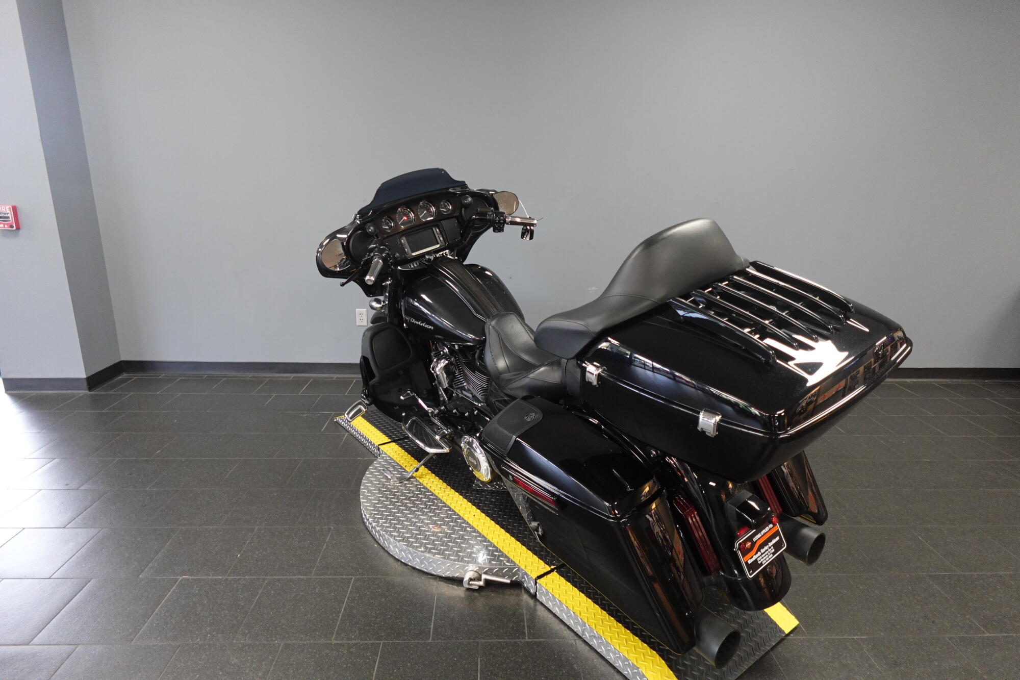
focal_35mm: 20
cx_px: 510
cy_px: 340
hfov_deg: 84.0
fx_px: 567
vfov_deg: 61.9
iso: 640
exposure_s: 1/80
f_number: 2
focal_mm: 7.6
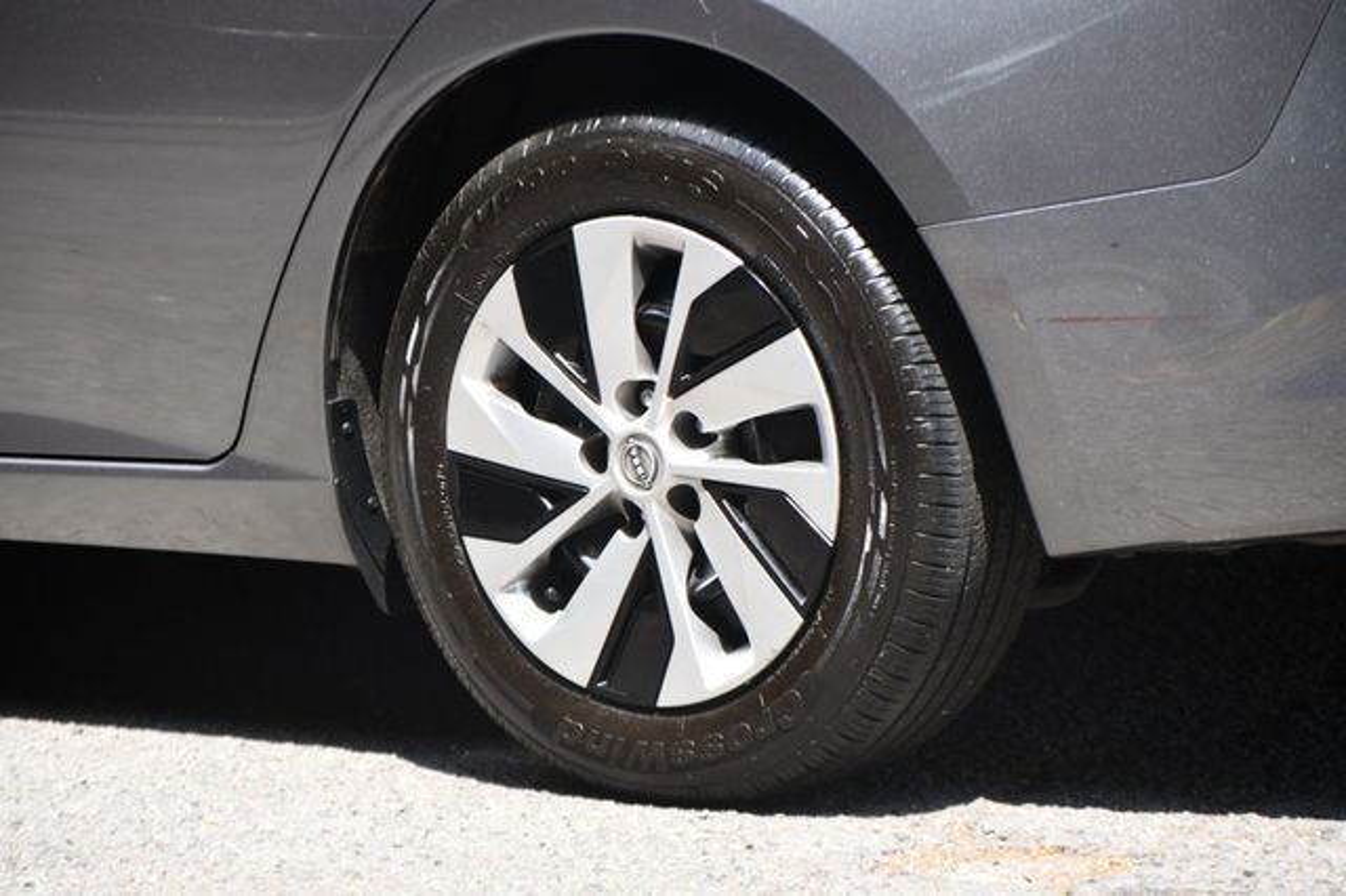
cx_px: 673
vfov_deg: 6.3
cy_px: 448
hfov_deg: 9.5
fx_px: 8109
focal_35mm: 217
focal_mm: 145
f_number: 5.6
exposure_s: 1/500
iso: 360
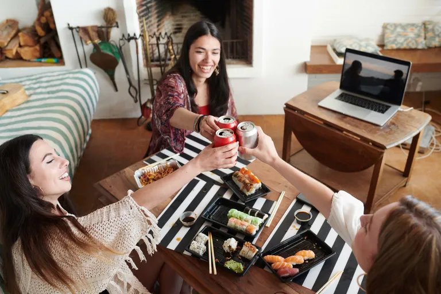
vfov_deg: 37.9
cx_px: 220
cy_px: 147
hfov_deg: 54.4
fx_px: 429
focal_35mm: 35
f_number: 3.5
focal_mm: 35
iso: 640
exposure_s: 1/160
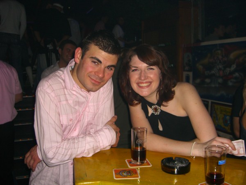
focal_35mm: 38
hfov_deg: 49.0
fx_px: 270
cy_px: 92
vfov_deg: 37.7
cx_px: 123
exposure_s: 1/60
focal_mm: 7.9
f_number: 2.8
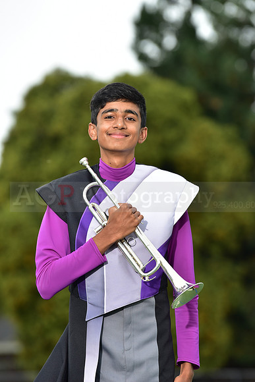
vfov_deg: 10.3
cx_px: 128
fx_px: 2124
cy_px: 191
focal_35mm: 200
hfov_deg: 6.9
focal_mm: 200
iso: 500
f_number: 4.5
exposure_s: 1/160
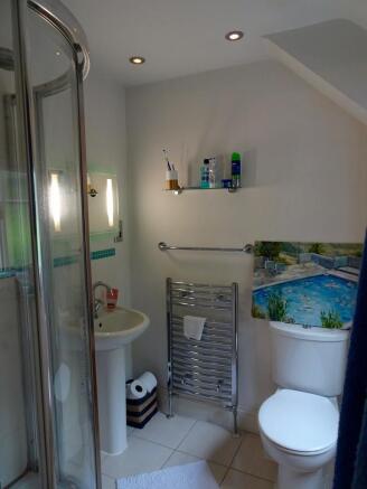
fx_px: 339
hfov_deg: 56.8
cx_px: 184
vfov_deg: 71.6
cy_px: 244
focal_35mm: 24
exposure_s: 1/30
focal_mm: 4.1
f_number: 3.5
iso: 250
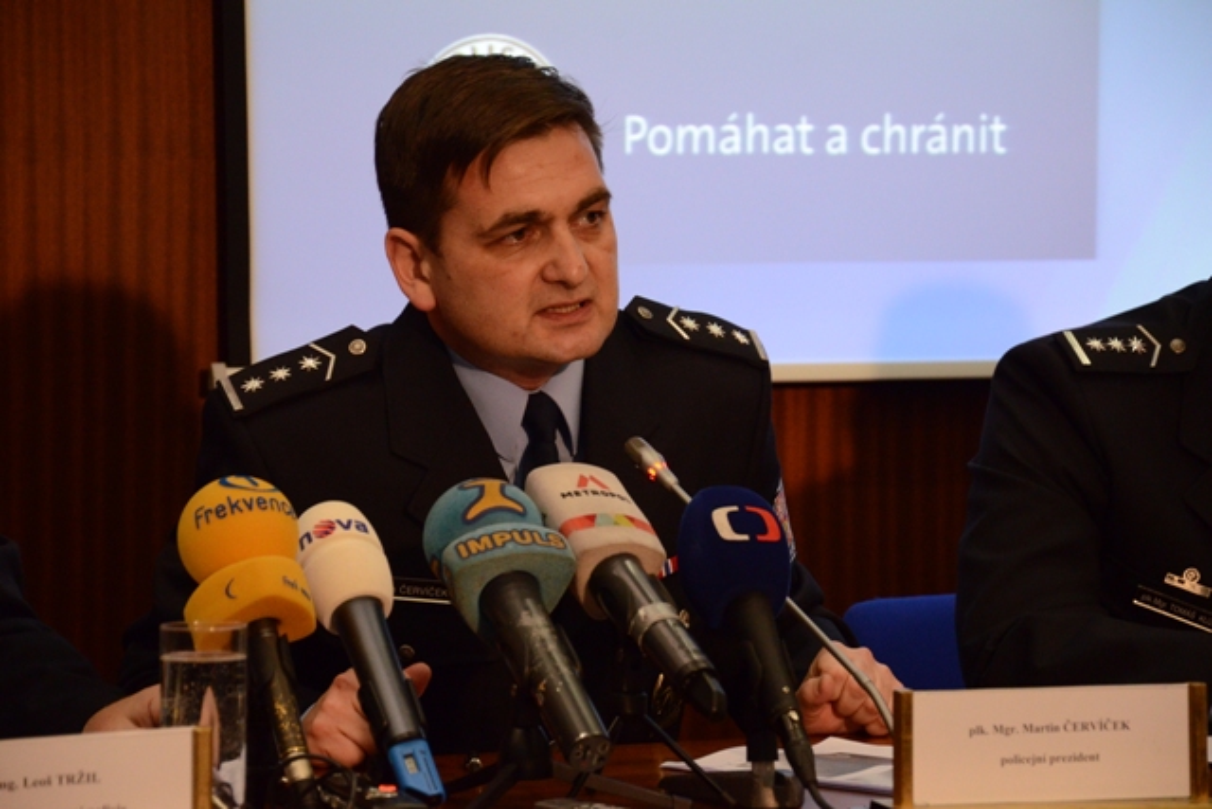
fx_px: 4647
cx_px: 606
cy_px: 404
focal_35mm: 138
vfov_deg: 9.9
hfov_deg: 14.9
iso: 2500
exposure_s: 1/60
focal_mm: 92
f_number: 5.6
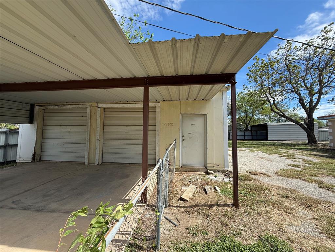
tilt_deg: +5.0
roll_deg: -1.2
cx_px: 168
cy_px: 126
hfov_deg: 102.1
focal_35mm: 14
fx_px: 135
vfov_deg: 85.7
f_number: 2.2
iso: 50
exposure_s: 1/853
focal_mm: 2.22
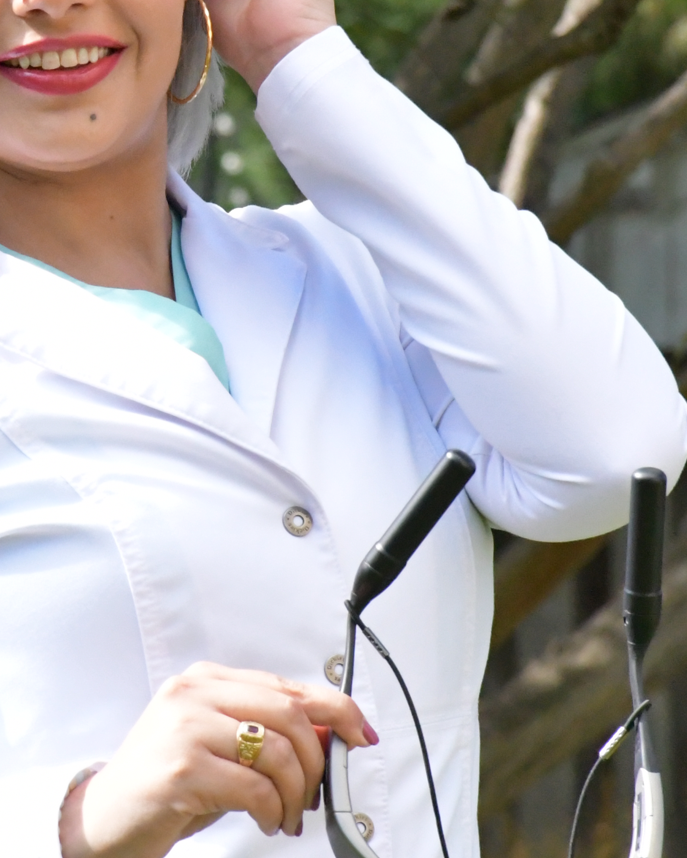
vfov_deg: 3.8
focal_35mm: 507
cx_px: 131
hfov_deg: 3.1
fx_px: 12882
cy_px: 287
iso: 8000
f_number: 11
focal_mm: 140
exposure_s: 1/2000
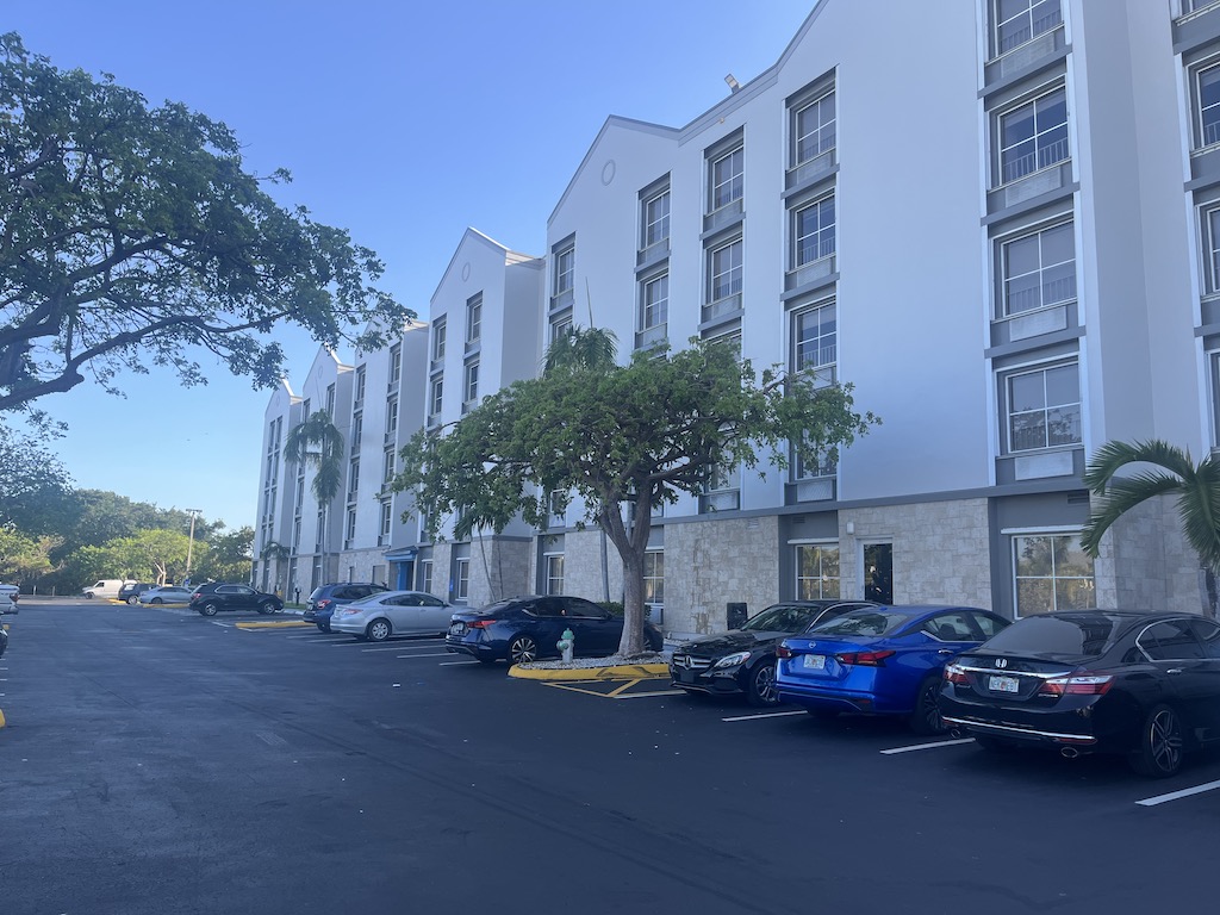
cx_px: 610
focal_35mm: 26
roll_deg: -1.1
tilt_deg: +7.9
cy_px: 458
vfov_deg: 53.1
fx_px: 916
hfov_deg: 67.3
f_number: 1.6
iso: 50
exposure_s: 1/951
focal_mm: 5.1
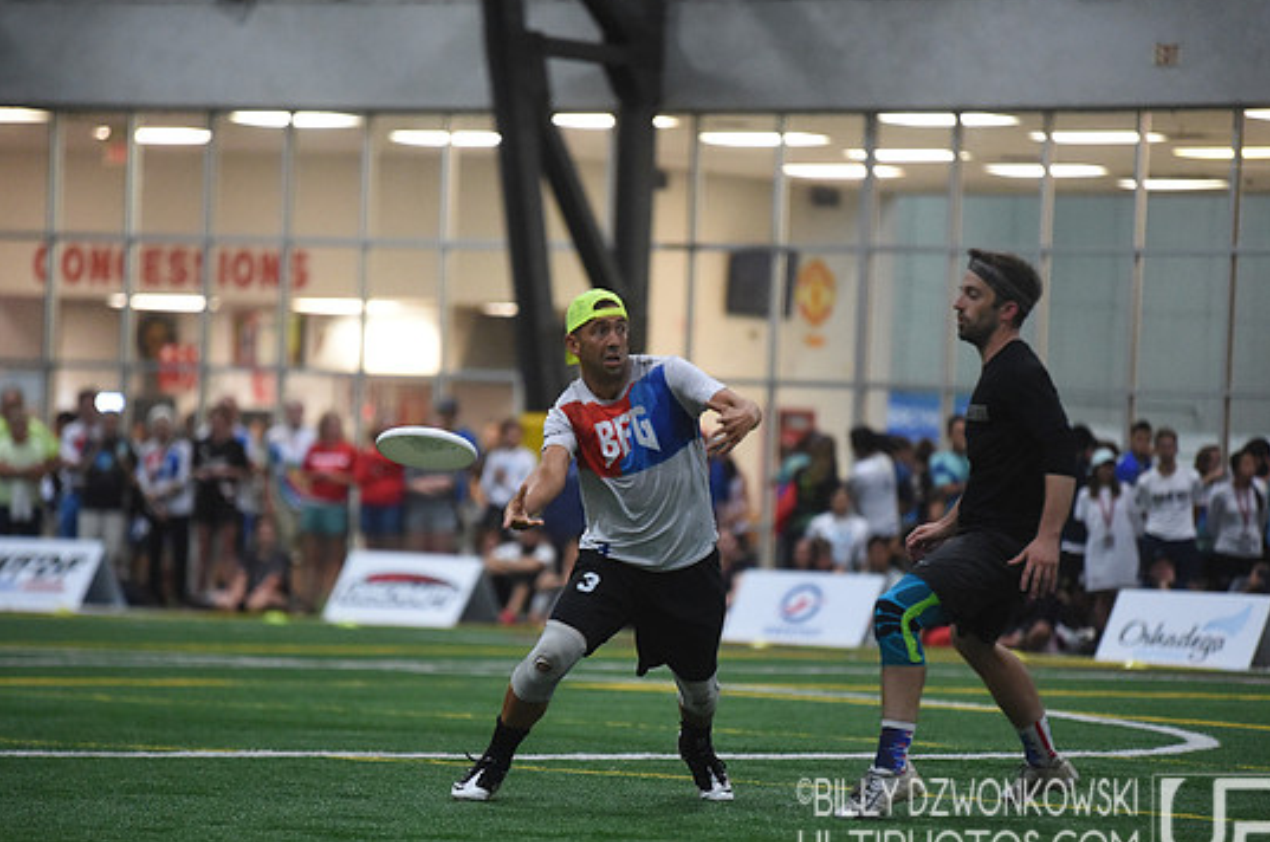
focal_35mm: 216
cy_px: 439
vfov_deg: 6.3
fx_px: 7606
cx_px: 646
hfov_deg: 9.5
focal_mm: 200
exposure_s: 1/640
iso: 10000
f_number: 2.8
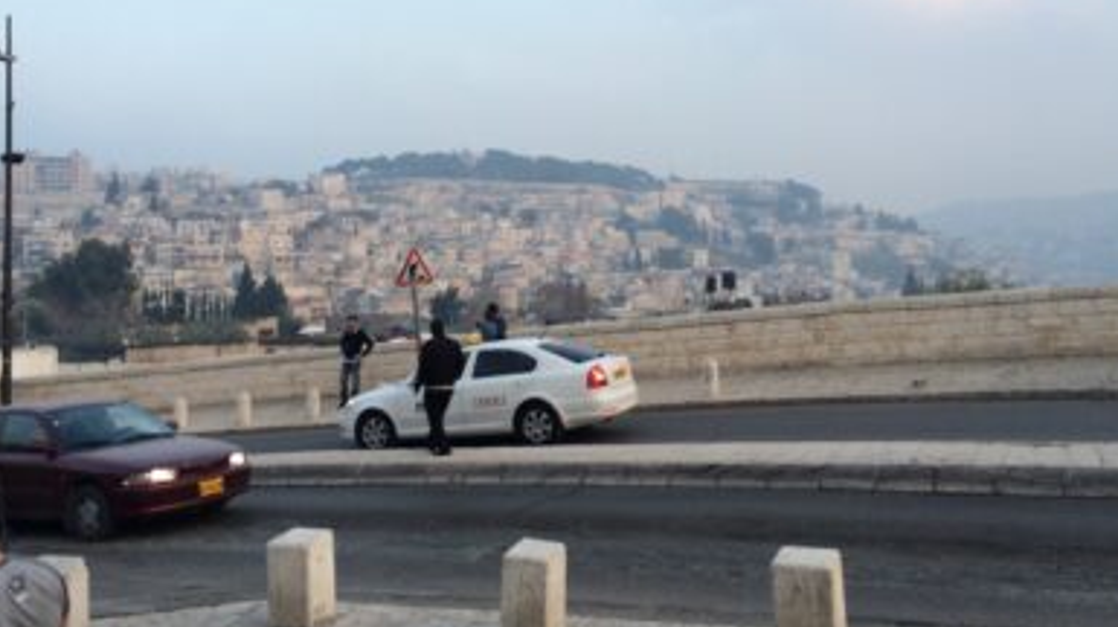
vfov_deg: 34.3
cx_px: 569
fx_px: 1007
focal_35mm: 34
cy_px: 212
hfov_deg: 58.1
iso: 32
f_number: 2.2
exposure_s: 1/297
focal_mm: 4.12
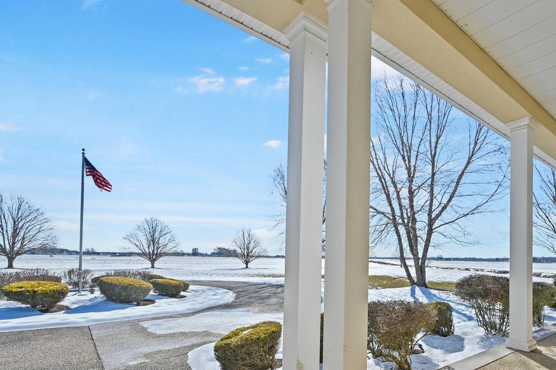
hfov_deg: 82.2
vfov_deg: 60.2
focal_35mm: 20
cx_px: 351
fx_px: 309
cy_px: 251
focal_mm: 14
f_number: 5
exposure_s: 1/1600
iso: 200
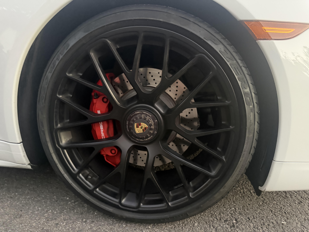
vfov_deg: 56.8
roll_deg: -3.7
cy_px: 116
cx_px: 154
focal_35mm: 24
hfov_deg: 71.6
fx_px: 214
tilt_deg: -11.7
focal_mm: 6.76
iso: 1250
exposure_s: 1/30
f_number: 1.78
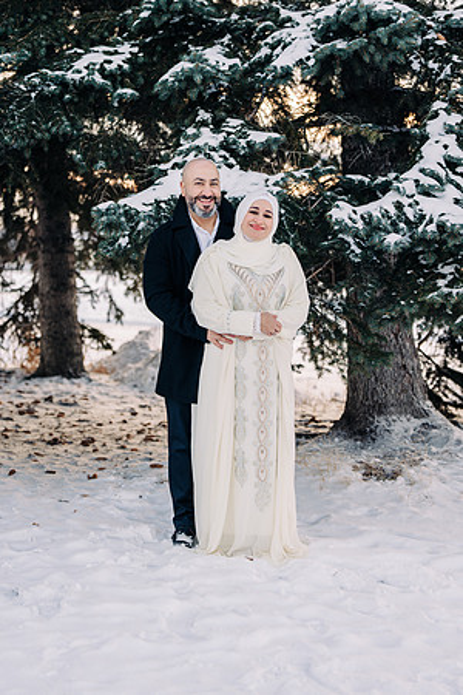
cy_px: 348
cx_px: 232
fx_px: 1350
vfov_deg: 28.8
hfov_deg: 19.5
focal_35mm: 70
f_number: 2.8
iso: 100
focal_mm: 70
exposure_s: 1/160
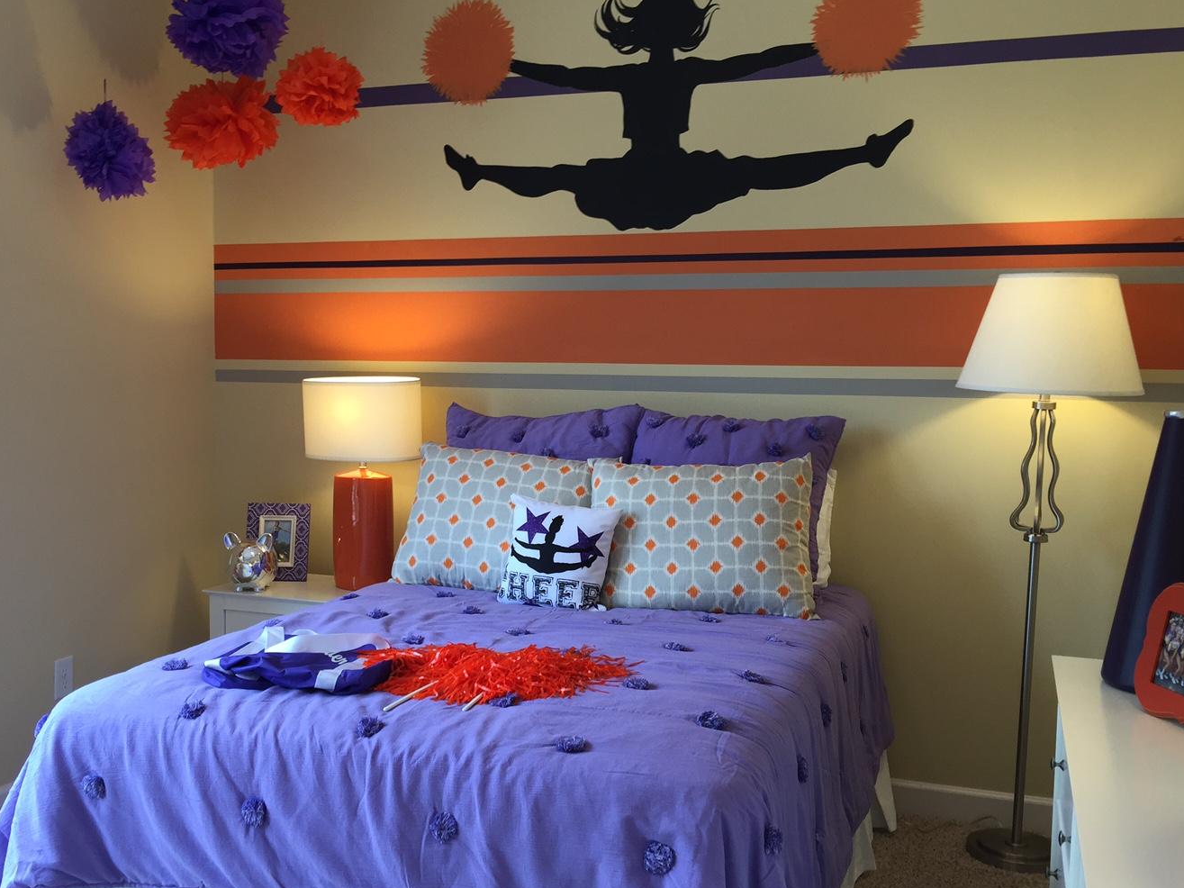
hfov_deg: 51.3
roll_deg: -1.3
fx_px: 1231
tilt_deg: -5.0
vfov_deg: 39.6
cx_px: 529
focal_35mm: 36
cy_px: 493
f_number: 2.2
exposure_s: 1/60
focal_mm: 4.15
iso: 40
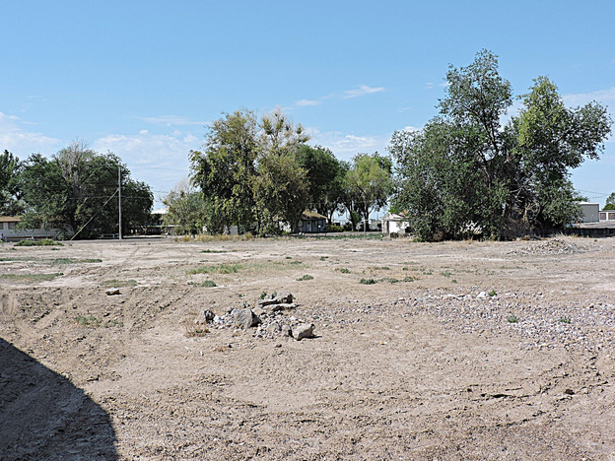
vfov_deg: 35.1
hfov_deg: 45.8
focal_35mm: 41
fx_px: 728
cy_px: 230
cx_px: 308
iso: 100
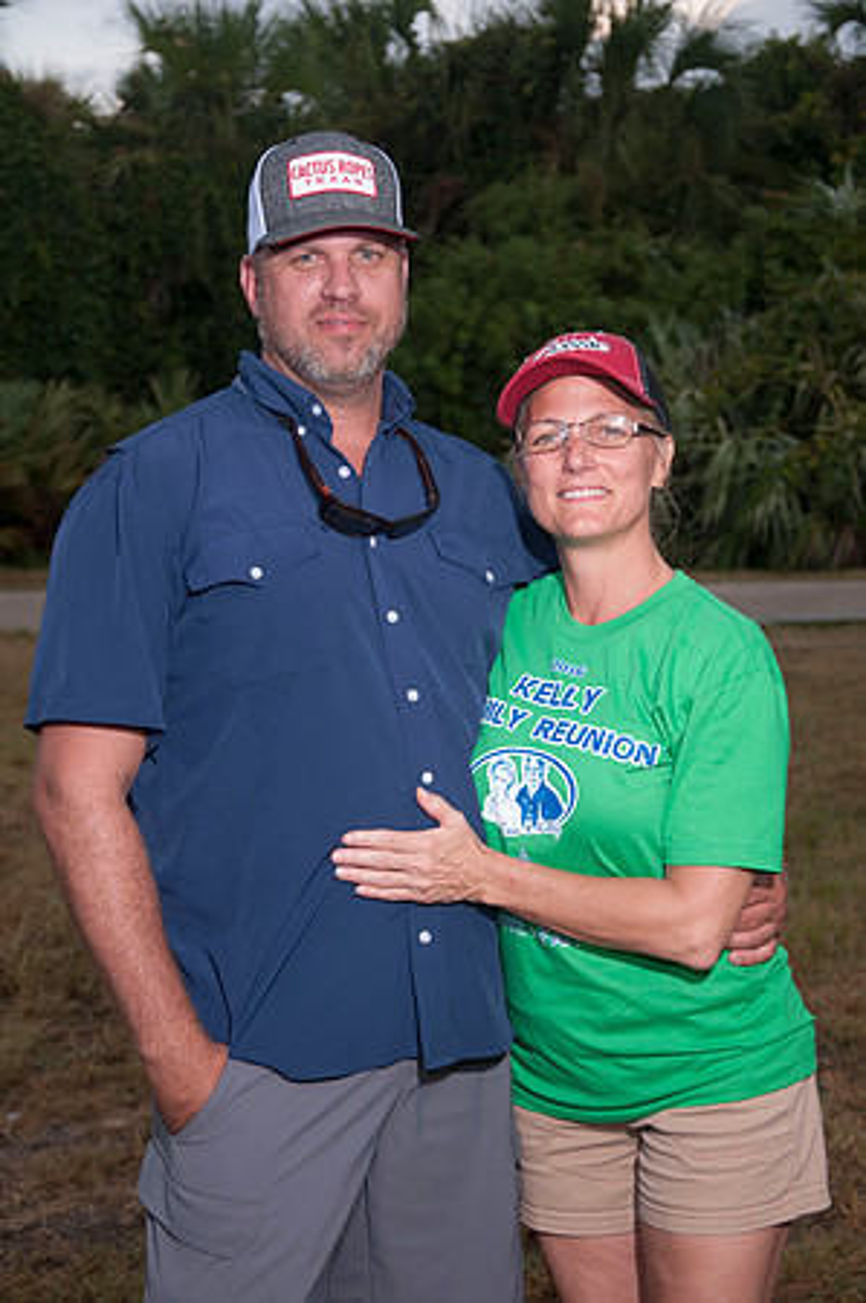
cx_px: 433
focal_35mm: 78
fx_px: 2821
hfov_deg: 17.5
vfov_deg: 26.0
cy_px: 652
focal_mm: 52
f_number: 5.6
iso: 200
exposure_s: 1/100
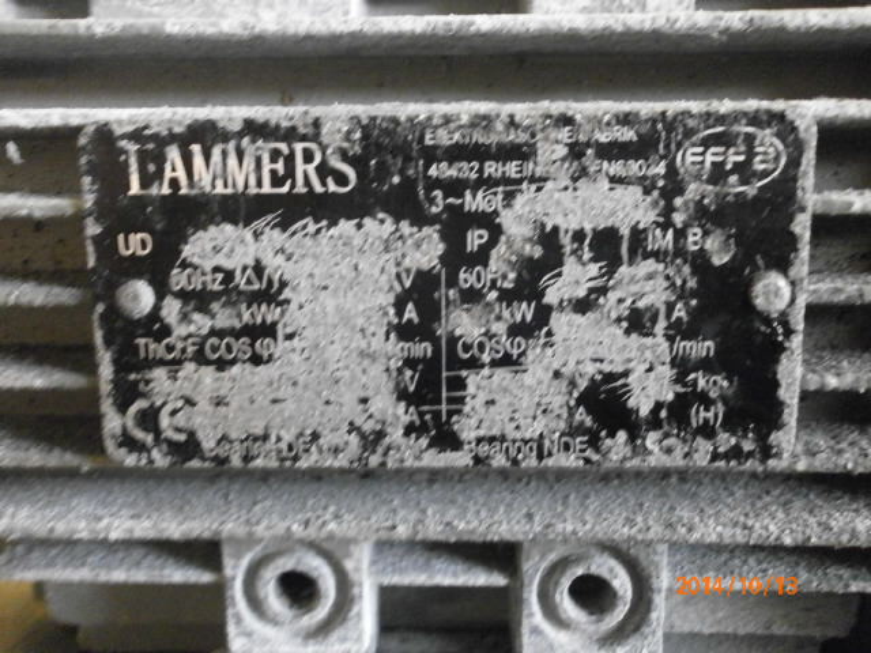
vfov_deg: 44.2
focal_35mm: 32
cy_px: 326
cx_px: 436
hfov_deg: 56.8
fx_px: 805
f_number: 3.1
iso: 800
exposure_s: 1/15
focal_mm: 5.8
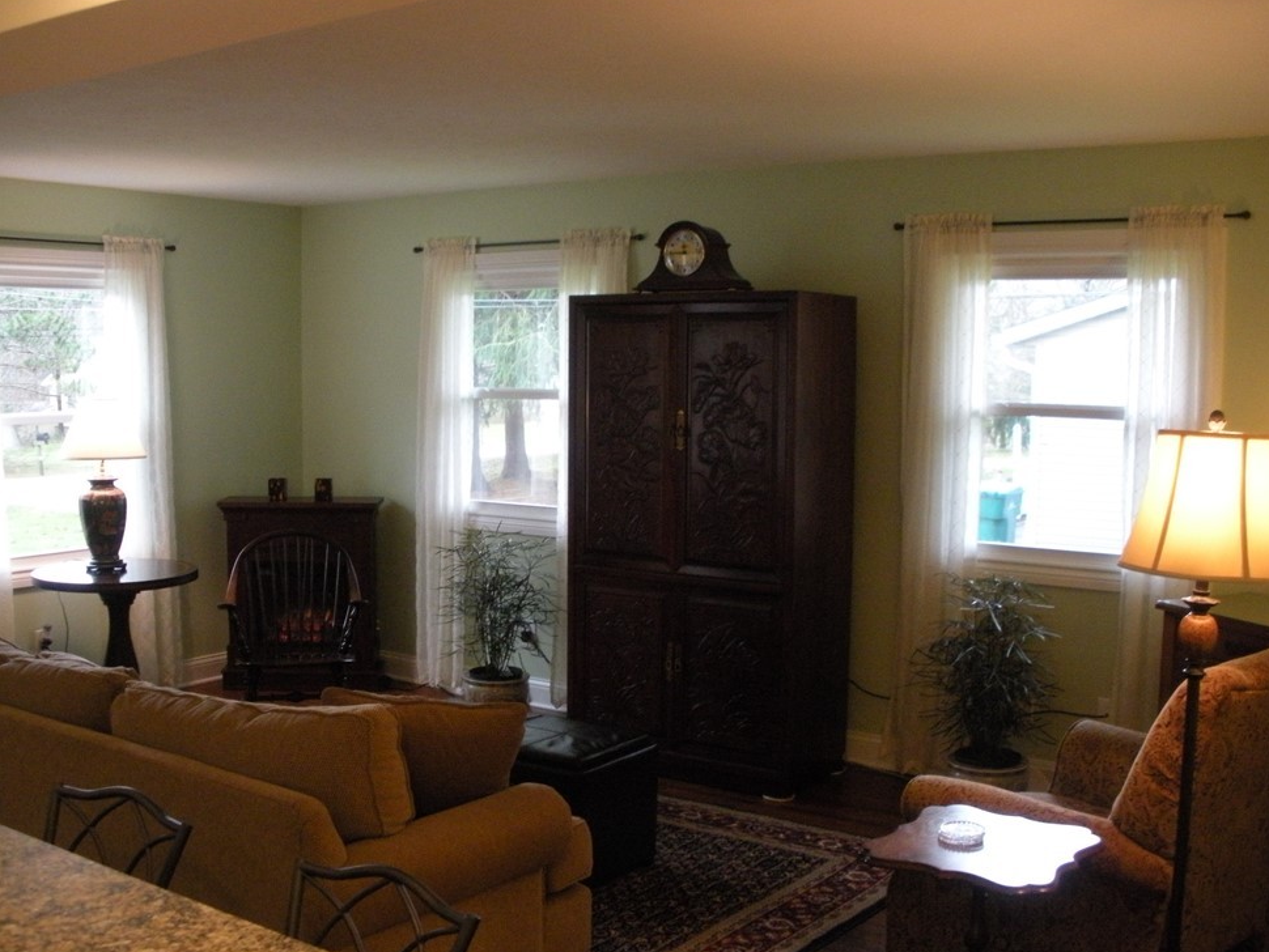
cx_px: 625
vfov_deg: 37.7
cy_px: 490
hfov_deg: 49.0
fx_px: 1393
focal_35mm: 38
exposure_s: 1/31.4
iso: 400
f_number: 3.5
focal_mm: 6.3
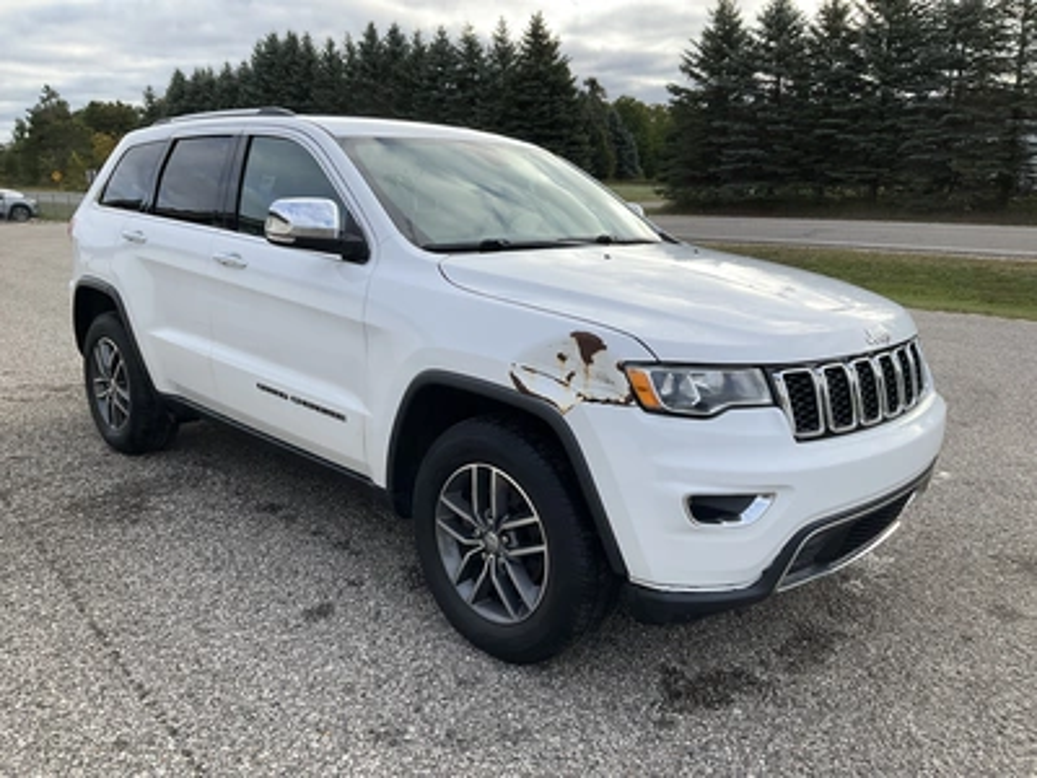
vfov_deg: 48.2
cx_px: 518
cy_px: 389
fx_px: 869
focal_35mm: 29
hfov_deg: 61.7
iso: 25
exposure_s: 1/691
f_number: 1.8
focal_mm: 3
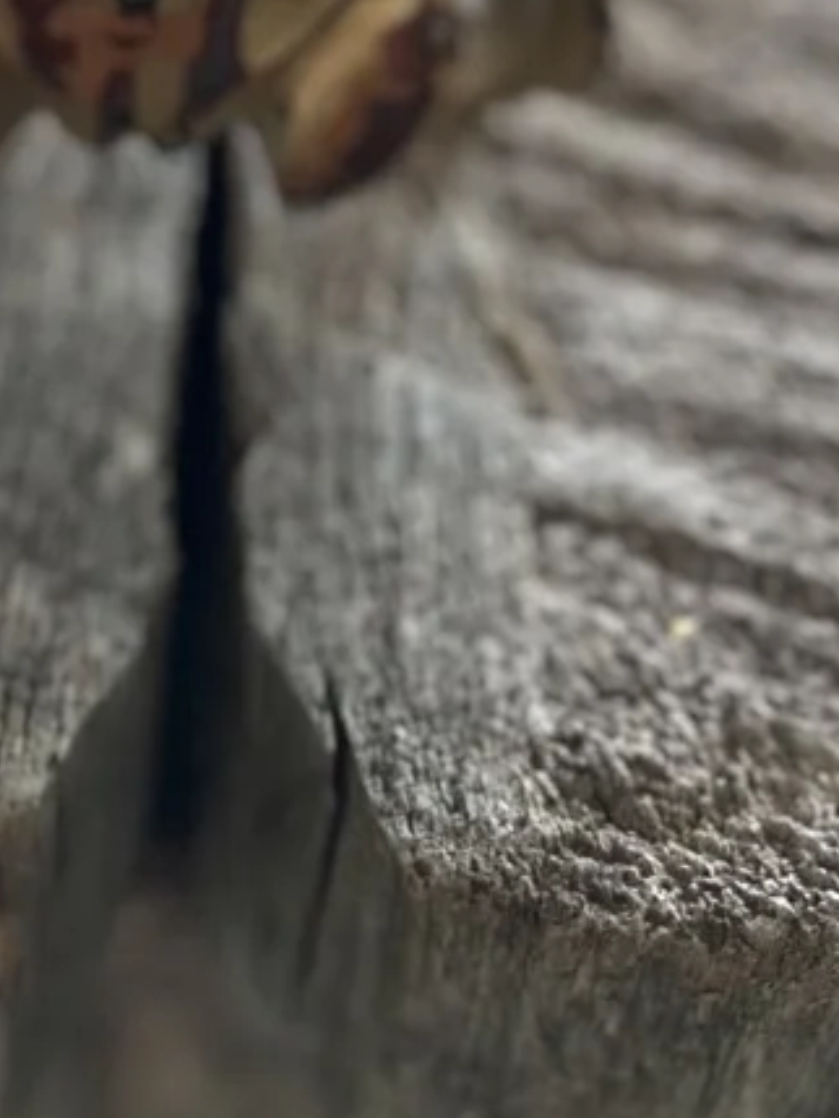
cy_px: -860
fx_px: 2907
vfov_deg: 17.8
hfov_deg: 16.3
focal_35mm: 90
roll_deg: -3.2
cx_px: 182
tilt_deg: -33.6
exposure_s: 1/134
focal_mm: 6.86
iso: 125
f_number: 1.78
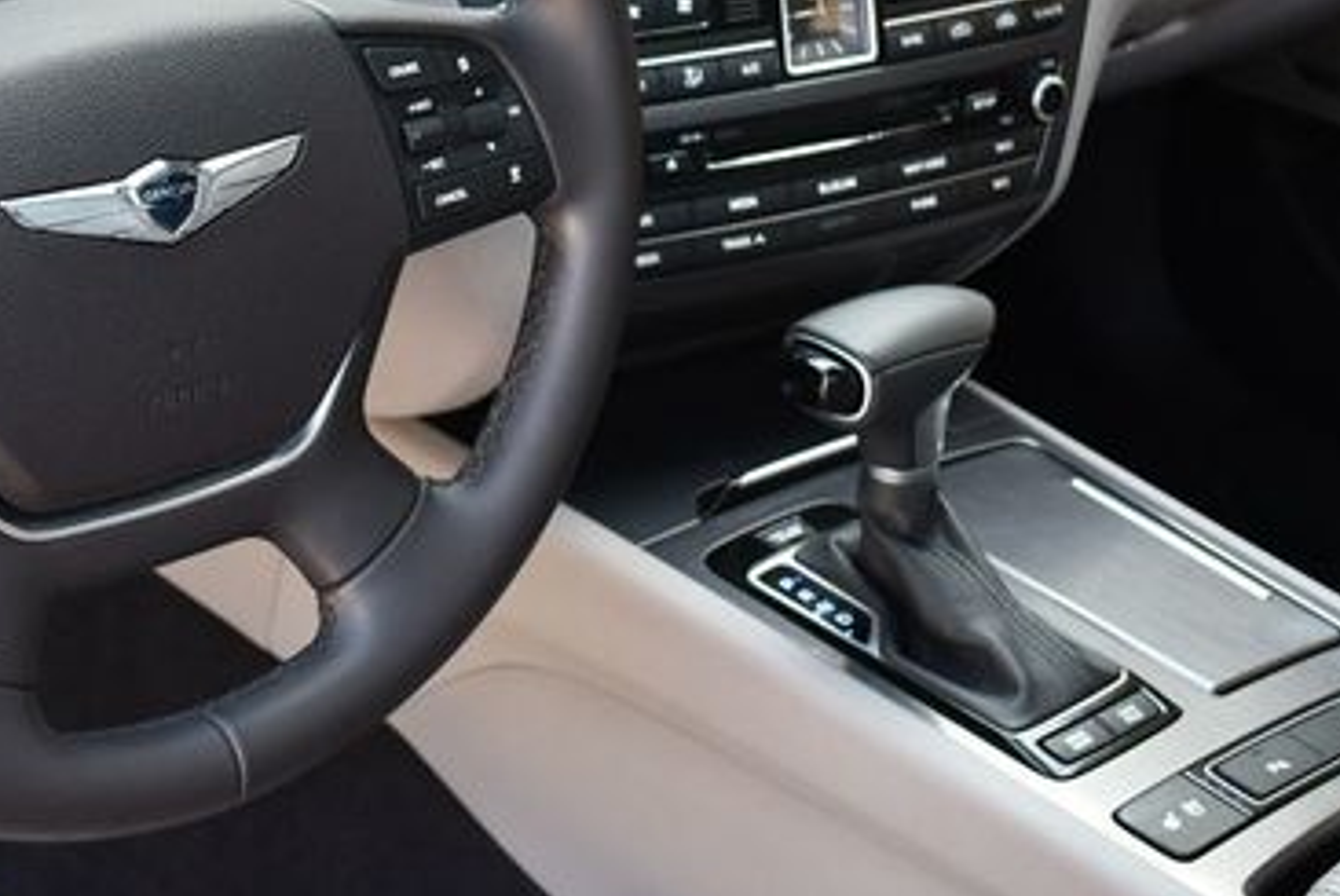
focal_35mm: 77
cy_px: 190
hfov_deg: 25.9
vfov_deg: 17.6
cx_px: 311
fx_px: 2870
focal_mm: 22
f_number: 3.8
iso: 640
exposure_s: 1/250
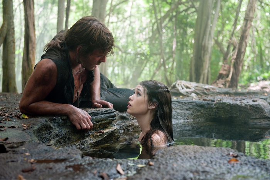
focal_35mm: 60
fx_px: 449
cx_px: 135
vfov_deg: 22.6
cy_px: 90
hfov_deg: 33.4
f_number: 4
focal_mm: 60
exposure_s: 1/160
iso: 800
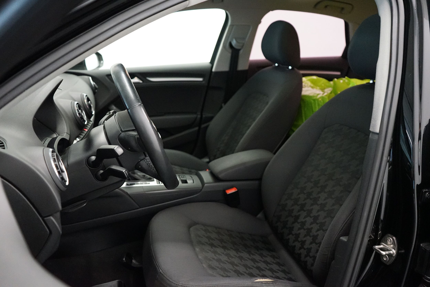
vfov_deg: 45.0
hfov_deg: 63.7
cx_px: 215
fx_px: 346
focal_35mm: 29
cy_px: 144
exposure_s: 1/125
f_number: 3.5
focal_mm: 29
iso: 6400
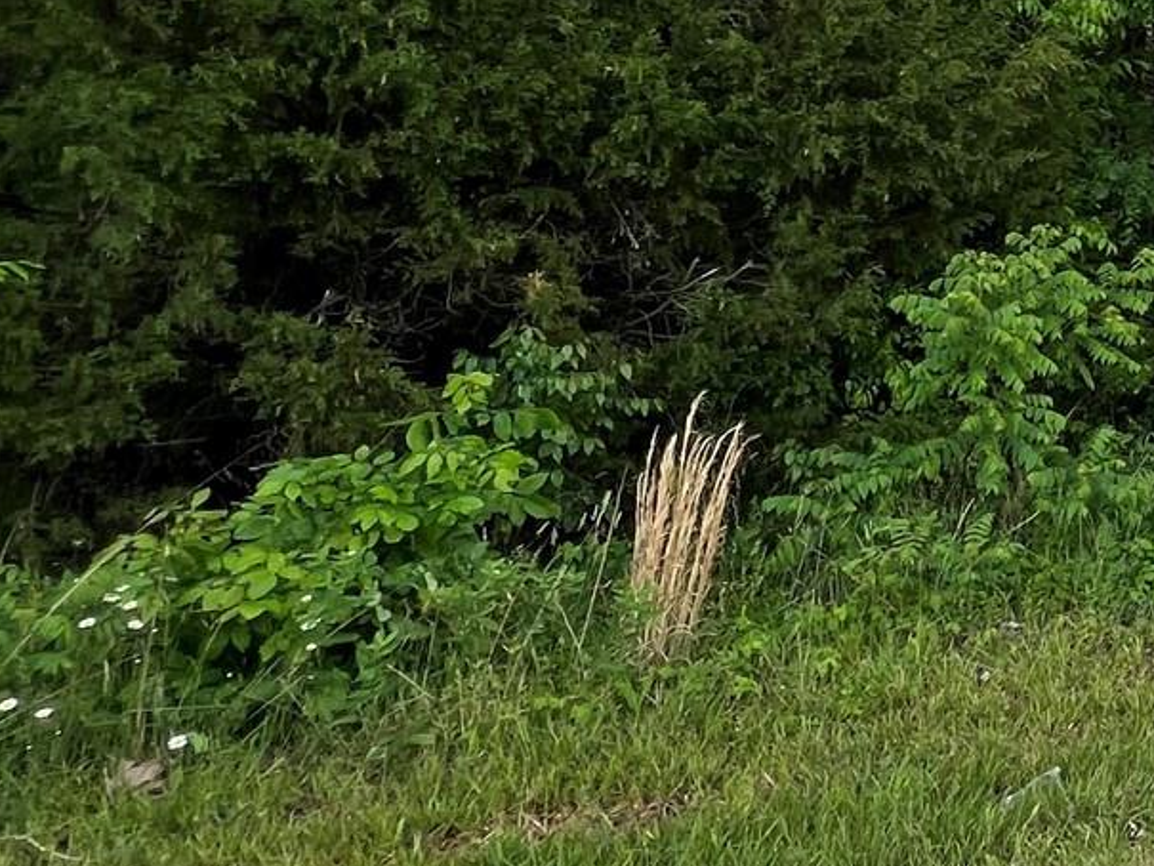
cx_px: 1770
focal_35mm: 44
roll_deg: -0.5
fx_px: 1467
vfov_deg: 30.5
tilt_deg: +9.2
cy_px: -6
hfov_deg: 27.6
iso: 32
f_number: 1.8
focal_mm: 1.57
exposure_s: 1/99
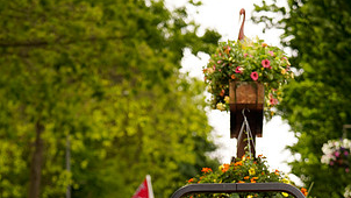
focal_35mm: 169
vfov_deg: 7.1
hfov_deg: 12.7
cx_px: 214
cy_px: 317
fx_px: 1573
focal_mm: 84
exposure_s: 1/400
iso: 250
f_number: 2.8
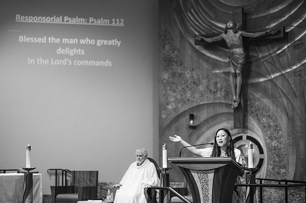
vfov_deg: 16.1
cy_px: 102
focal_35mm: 85
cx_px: 153
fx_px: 722
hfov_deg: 23.9
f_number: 1.8
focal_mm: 85
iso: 320
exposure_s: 1/125
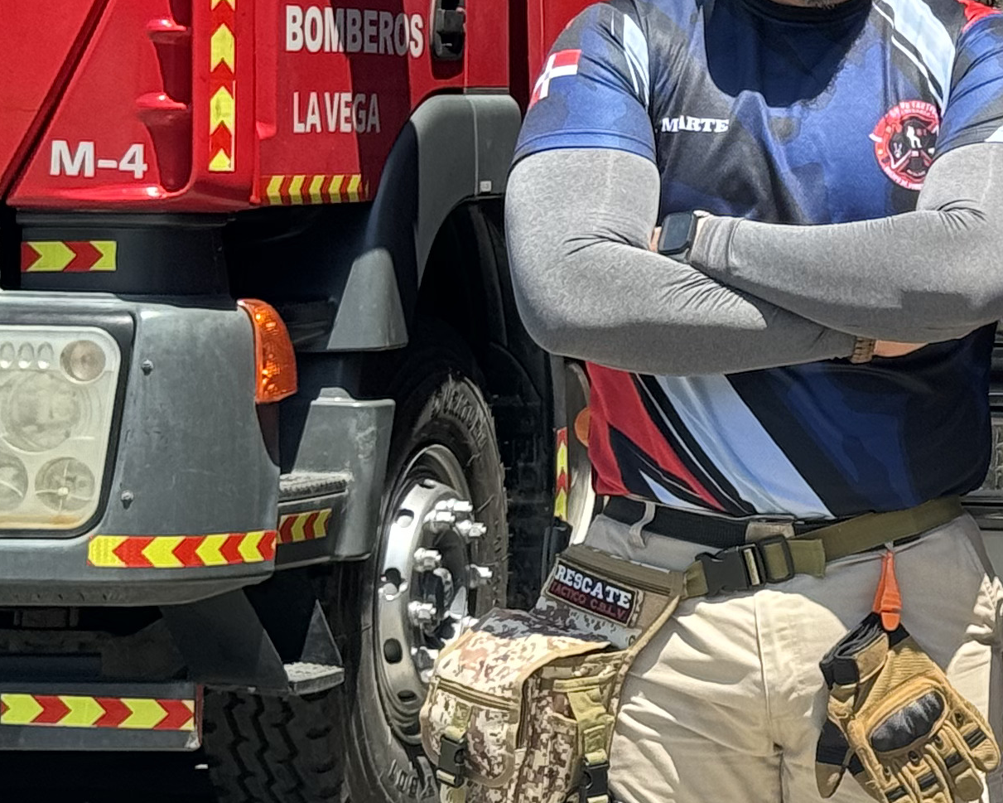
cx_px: 1574
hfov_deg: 11.7
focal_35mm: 156
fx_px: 4631
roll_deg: -1.3
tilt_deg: -3.3
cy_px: 321
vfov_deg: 9.9
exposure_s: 1/1637
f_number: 1.78
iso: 64
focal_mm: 6.76
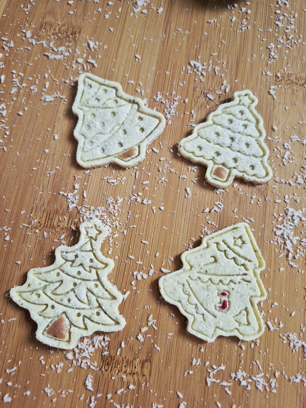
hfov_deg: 58.9
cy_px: 204
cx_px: 153
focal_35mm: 23
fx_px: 271
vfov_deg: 73.9
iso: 320
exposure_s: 1/100
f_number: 1.8
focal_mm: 5.4
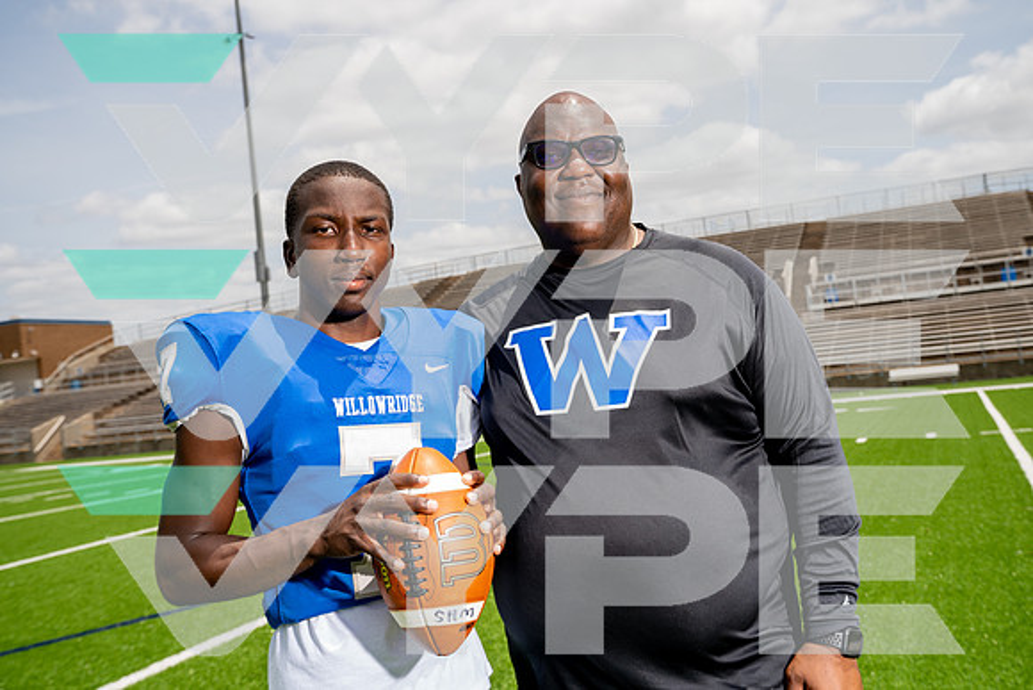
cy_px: 345
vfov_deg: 35.1
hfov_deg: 50.7
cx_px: 516
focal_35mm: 38
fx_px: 1091
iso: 100
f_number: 7.1
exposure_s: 1/250
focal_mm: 38
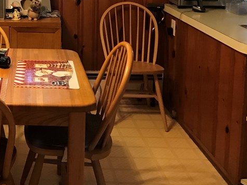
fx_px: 428
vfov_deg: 23.4
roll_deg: +0.2
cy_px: 1
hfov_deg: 30.3
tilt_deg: -8.6
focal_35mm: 60
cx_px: 9
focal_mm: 3.99
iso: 50
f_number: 1.8
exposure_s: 1/15
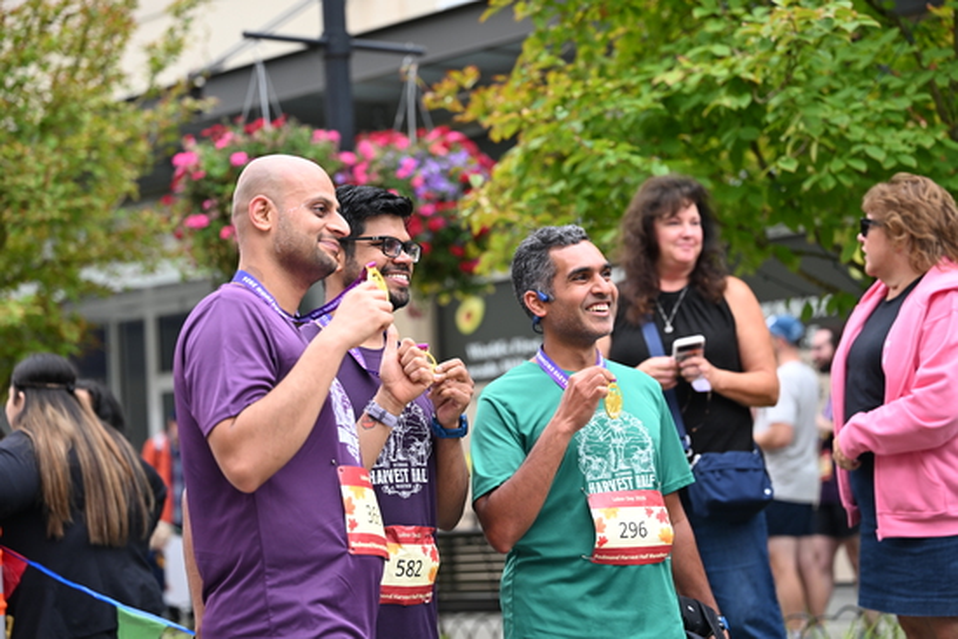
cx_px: 479
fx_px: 2183
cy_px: 320
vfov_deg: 16.7
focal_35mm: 82
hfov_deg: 24.8
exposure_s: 1/1250
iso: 640
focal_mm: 82
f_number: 2.8
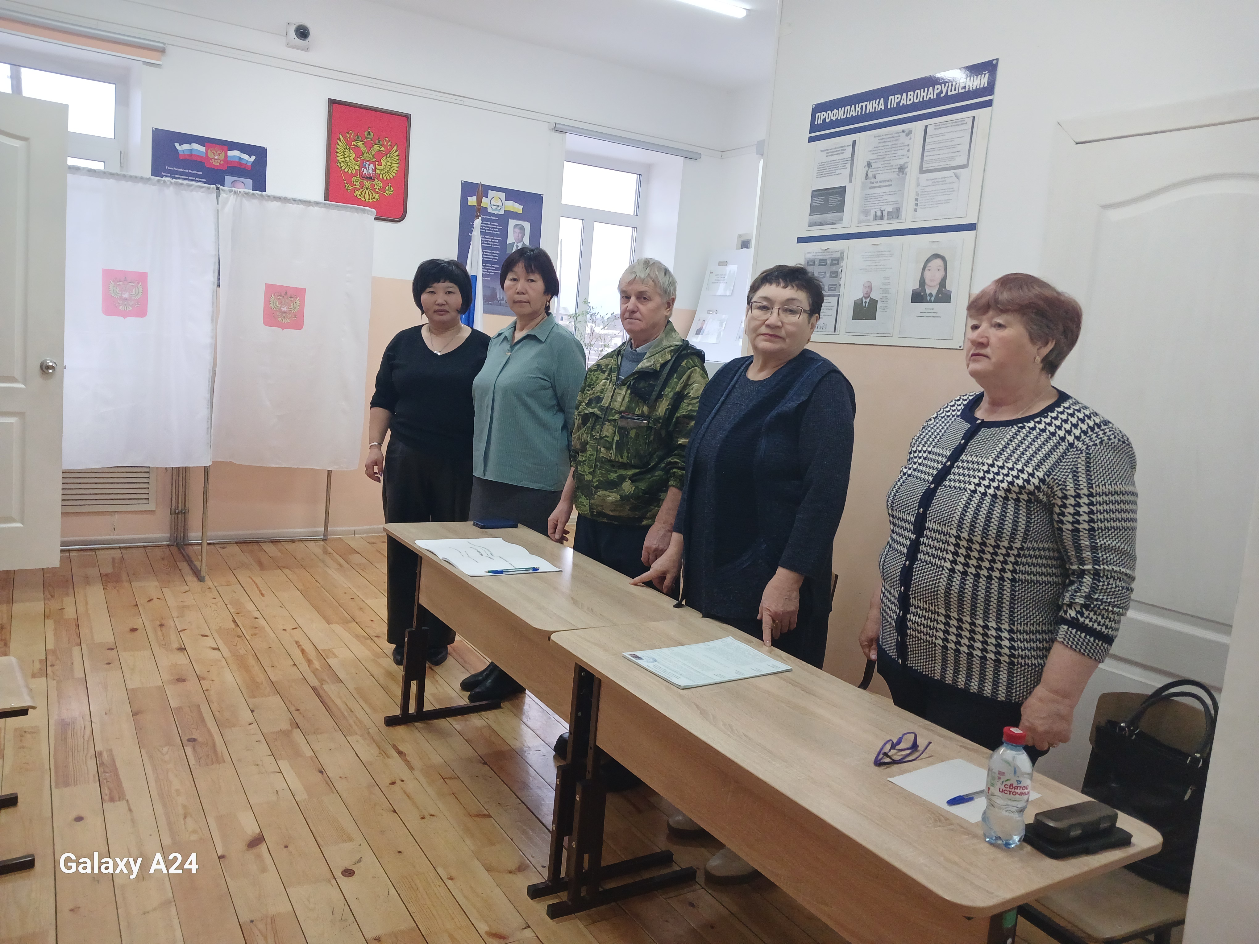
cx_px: 630
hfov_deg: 65.3
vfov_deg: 51.4
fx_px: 982
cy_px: 472
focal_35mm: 27
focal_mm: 4
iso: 200
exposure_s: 1/50
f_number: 1.8
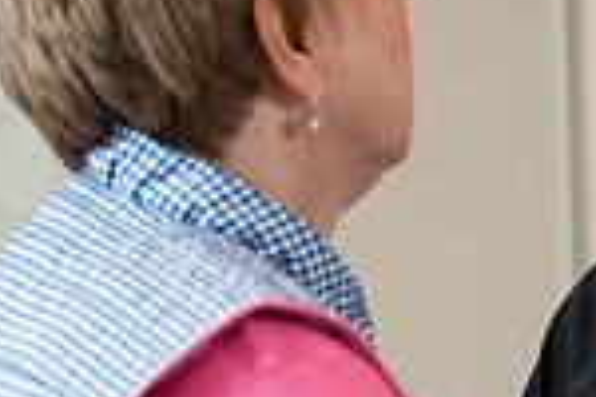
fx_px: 5877
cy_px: 324
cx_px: 739
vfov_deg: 3.9
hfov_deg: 5.8
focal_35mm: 355
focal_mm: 92
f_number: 3.2
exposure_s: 1/200
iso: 1250
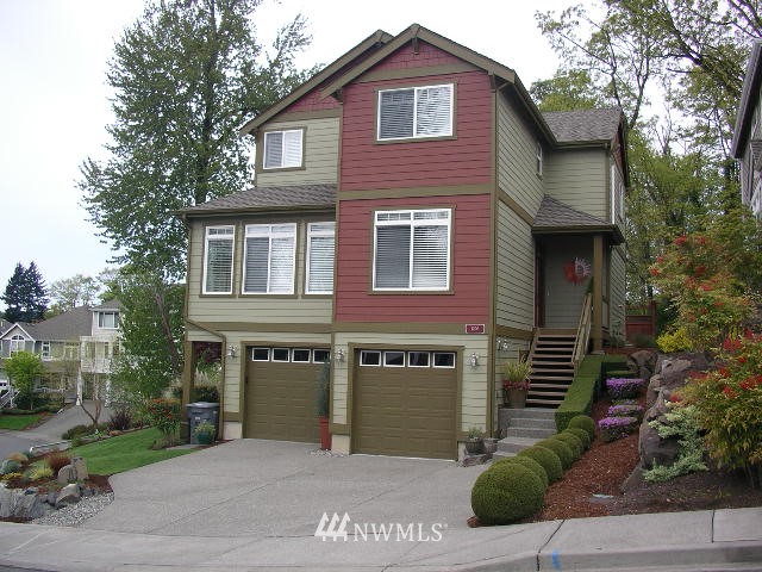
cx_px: 381
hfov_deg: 50.1
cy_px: 286
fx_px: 814
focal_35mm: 37
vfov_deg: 38.7
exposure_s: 1/500
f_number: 2.8
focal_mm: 5.7
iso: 50
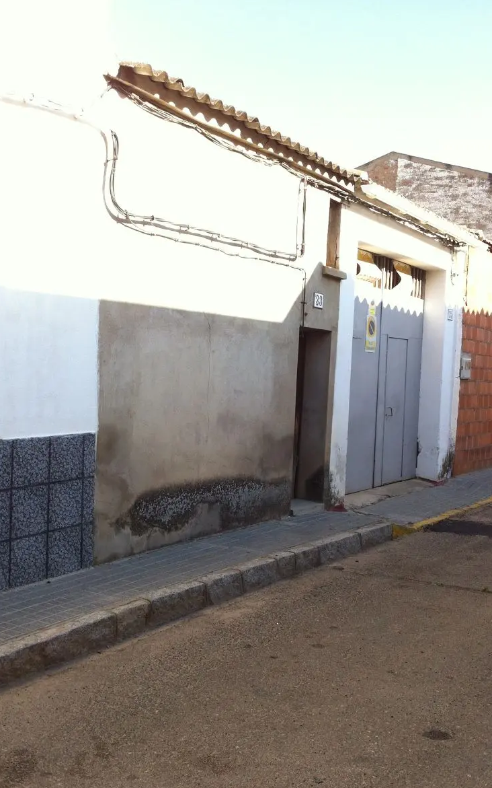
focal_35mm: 41
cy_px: 403
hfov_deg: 31.3
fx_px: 879
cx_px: 237
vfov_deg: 48.2
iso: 80
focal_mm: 3.85
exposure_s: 1/267
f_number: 2.8
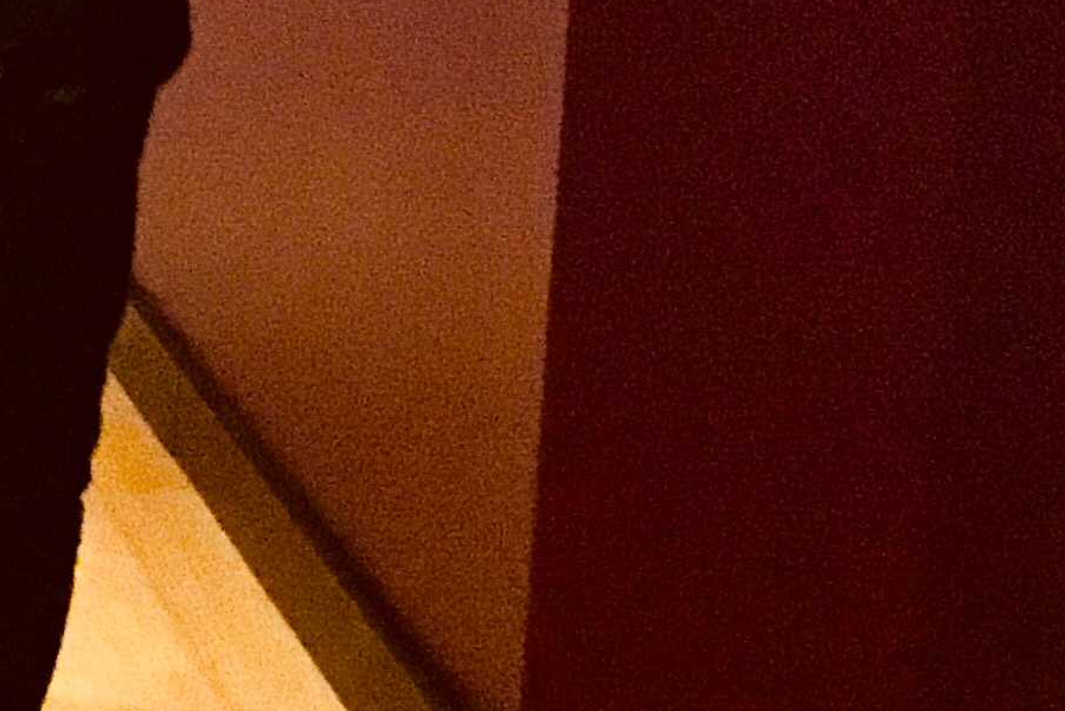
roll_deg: +0.6
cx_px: -552
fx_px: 3462
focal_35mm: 117
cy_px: -97
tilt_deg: -12.0
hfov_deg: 16.0
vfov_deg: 11.5
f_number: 2.4
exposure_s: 1/17
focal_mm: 3.3
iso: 800
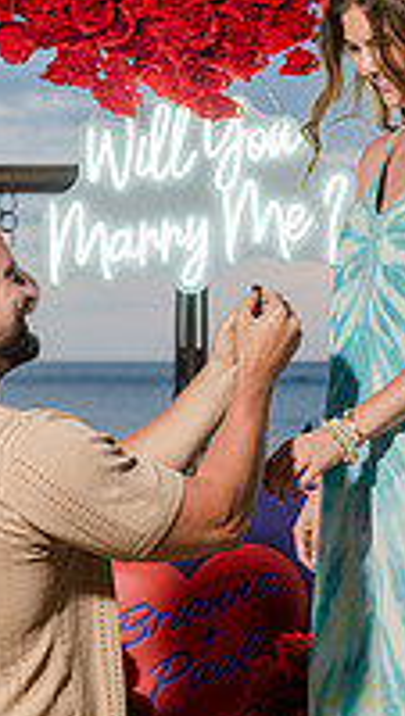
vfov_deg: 18.9
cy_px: 372
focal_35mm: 113
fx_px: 2150
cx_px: 287
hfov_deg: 10.7
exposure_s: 1/160
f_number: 4
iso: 400
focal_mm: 48
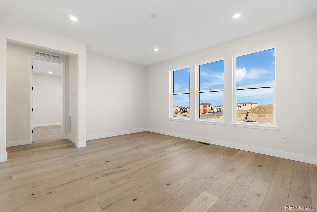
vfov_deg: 73.8
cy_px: 106
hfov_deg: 96.7
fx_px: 141
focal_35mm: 16
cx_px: 158
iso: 400
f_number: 8
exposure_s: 1/60
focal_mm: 16
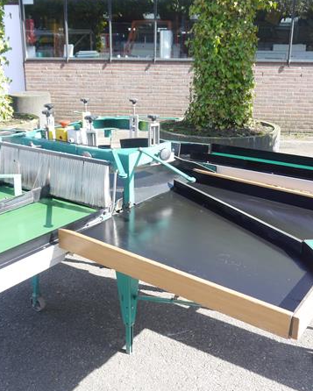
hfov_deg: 35.7
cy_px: 202
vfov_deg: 43.8
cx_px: 145
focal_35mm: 42
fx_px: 486
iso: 160
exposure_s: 1/200
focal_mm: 15
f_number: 4.5
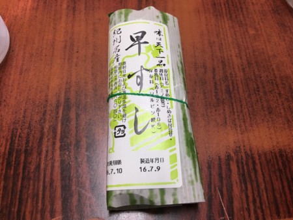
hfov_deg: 61.6
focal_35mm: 29
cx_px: 146
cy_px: 110
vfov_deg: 48.3
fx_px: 246
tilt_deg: -62.8
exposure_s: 1/15
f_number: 2.2
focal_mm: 4.15
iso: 32
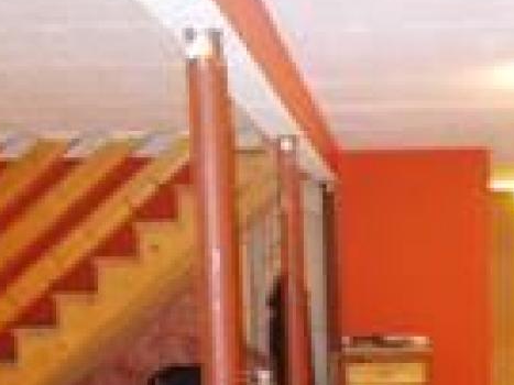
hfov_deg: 33.1
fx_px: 846
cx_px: 387
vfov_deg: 24.7
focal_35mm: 57
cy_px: 363
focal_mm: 4.6
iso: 800
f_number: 3.2
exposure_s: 1/20
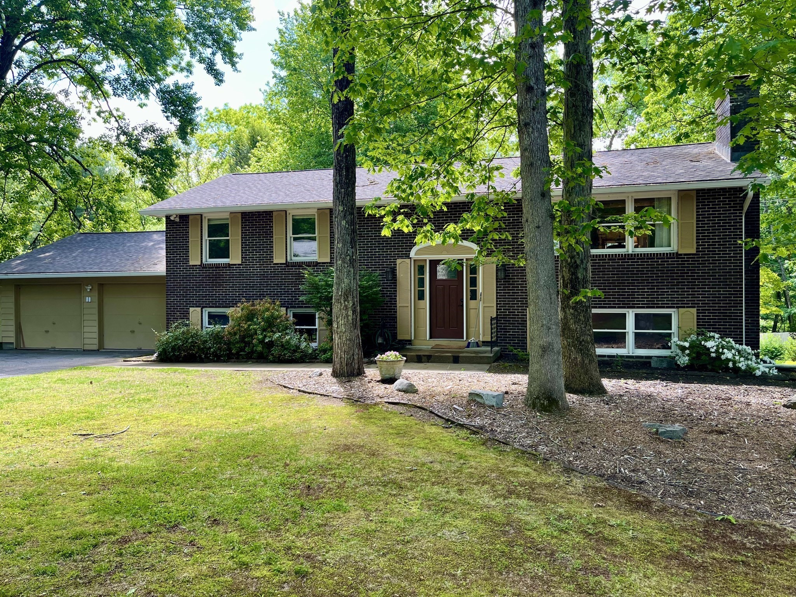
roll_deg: +0.3
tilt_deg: +0.2
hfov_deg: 67.3
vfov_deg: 53.1
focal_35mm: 26
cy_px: 298
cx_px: 398
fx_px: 598
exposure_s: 1/271
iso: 40
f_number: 1.6
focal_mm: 5.1
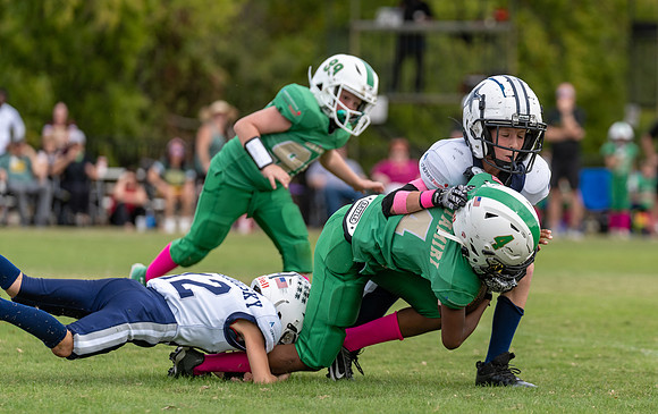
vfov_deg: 5.7
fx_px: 4178
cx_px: 416
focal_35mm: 233
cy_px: 187
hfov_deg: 9.0
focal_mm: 179
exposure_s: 1/1250
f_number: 3.5
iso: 200
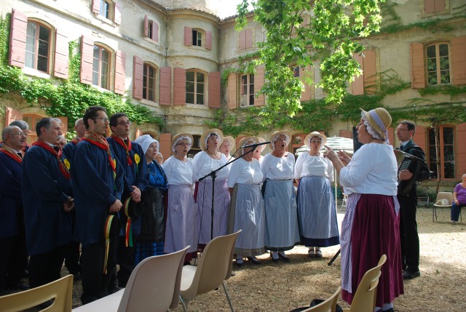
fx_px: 350
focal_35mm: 27
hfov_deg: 67.3
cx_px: 233
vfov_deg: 48.1
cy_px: 156
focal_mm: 18
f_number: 5.6
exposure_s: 1/125
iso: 200
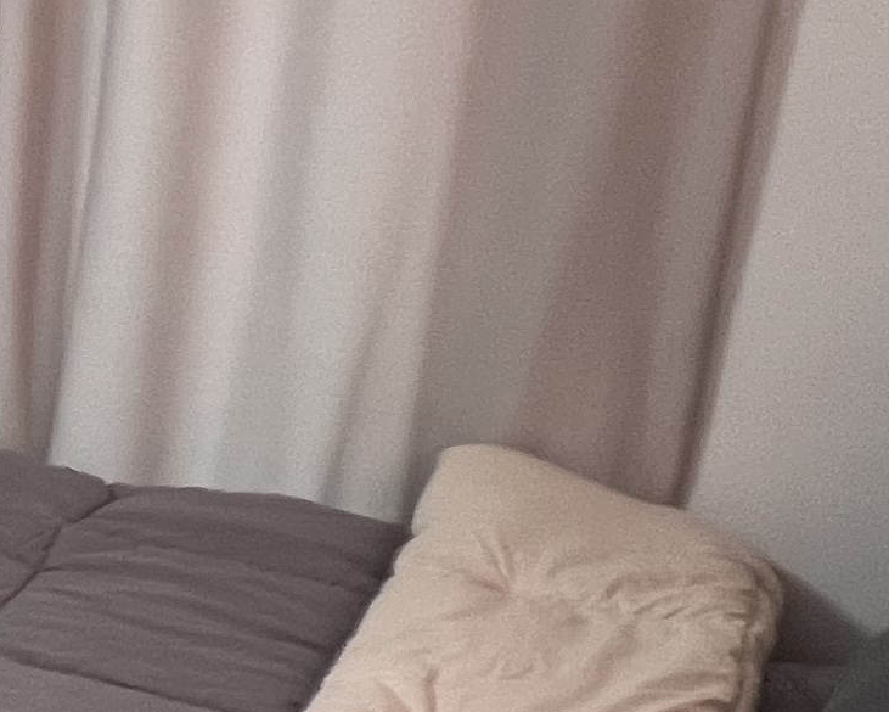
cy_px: 338
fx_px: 1842
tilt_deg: -13.7
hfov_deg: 18.1
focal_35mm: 70
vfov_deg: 21.9
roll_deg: +4.4
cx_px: -901
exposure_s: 1/120
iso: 200
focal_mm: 1.57
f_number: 1.8
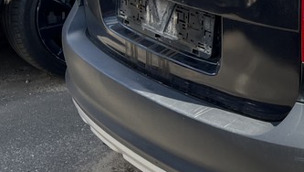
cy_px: -5
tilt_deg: -17.1
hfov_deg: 21.4
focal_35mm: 87
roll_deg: +0.4
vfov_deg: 13.7
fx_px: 702
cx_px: 425
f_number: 1.5
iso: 50
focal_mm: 5.7
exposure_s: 1/859
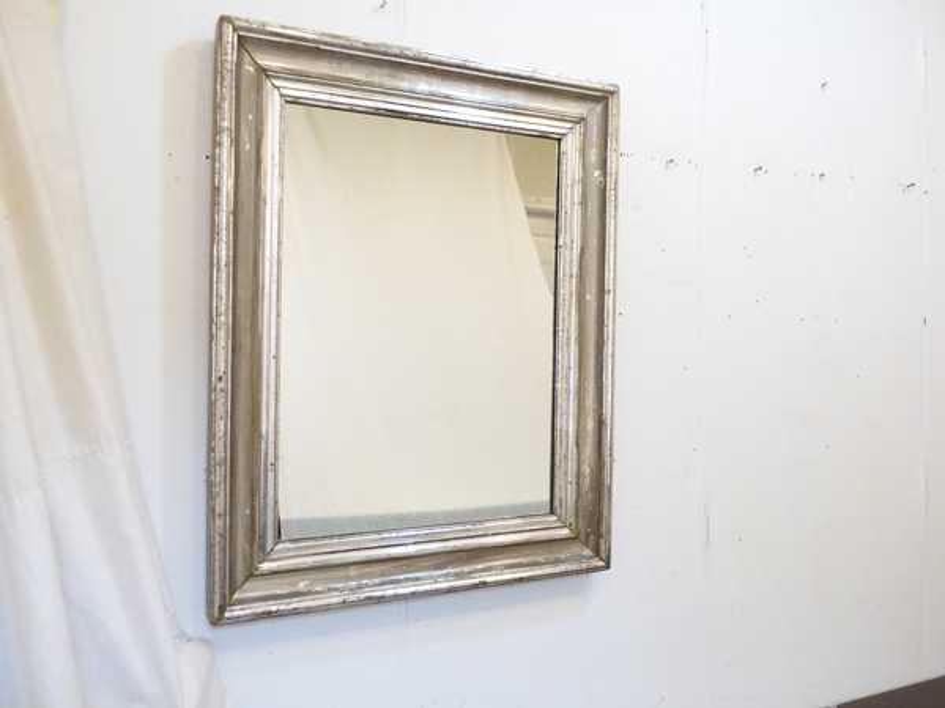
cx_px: 472
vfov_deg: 44.2
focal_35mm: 32
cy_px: 354
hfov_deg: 56.8
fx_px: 874
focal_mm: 5.4
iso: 400
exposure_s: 1/25
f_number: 3.5
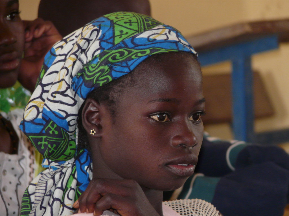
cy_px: 108
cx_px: 144
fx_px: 2922
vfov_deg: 4.2
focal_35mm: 350
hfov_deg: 5.7
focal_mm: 57.4
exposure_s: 1/50
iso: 200
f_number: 3.6
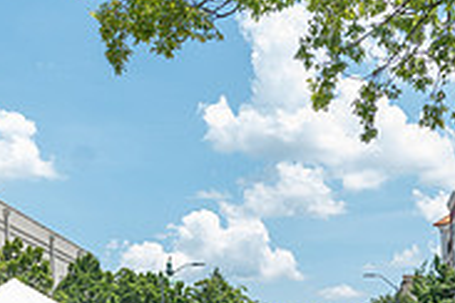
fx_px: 960
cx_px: 487
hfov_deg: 25.0
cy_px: 364
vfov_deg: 17.1
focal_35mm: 76
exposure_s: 1/1000
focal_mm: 24
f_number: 4.5
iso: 320
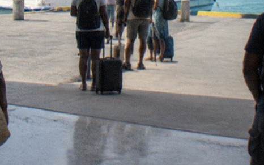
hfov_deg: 19.6
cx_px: 57
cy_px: 10
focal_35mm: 105
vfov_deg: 12.3
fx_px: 755
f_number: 8
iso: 400
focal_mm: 48
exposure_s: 1/400
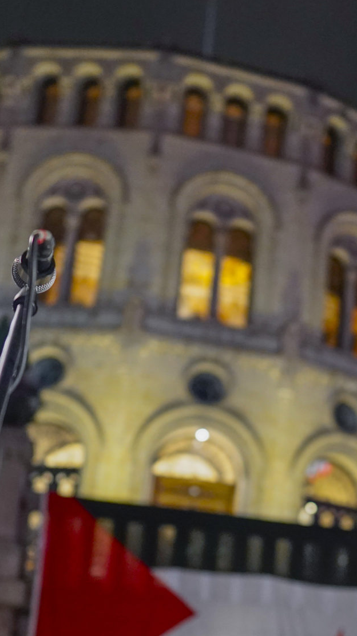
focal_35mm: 58
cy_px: 483
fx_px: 977
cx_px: 388
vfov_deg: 35.2
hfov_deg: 19.9
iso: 3200
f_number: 1.4
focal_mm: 24
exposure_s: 1/125
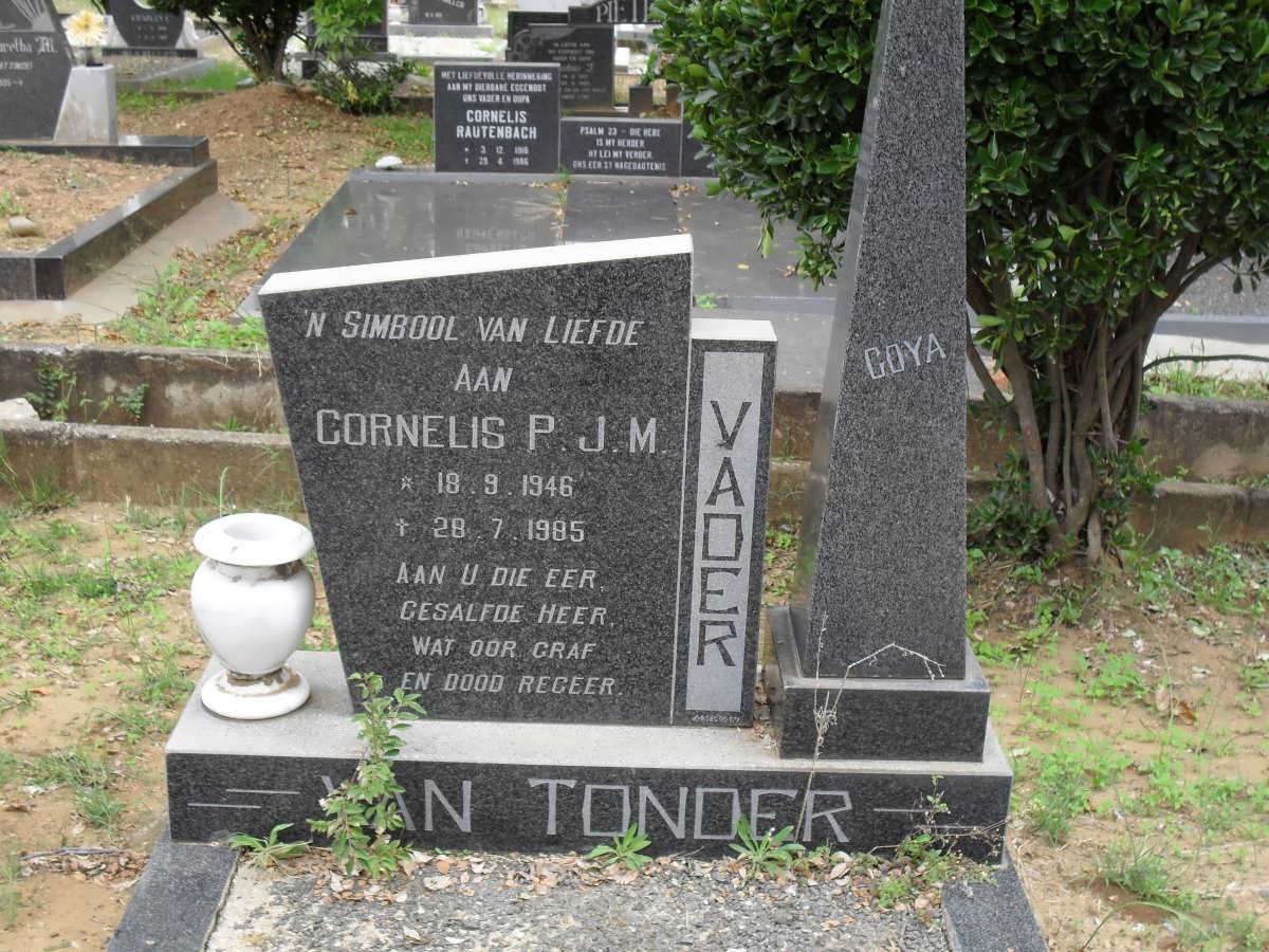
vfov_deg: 29.7
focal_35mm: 49
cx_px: 634
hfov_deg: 38.9
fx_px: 1796
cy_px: 476
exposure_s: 1/125
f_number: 3.9
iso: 100
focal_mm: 8.7
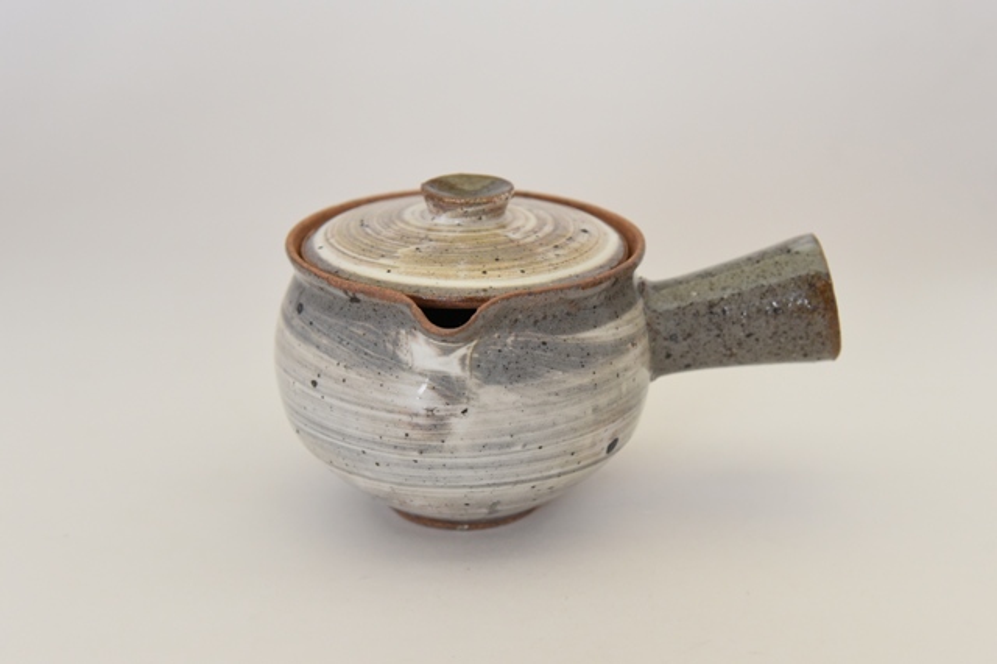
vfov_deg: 21.9
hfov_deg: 32.4
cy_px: 332
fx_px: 1716
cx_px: 498
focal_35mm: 62
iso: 1600
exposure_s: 1/400
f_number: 5
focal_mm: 62
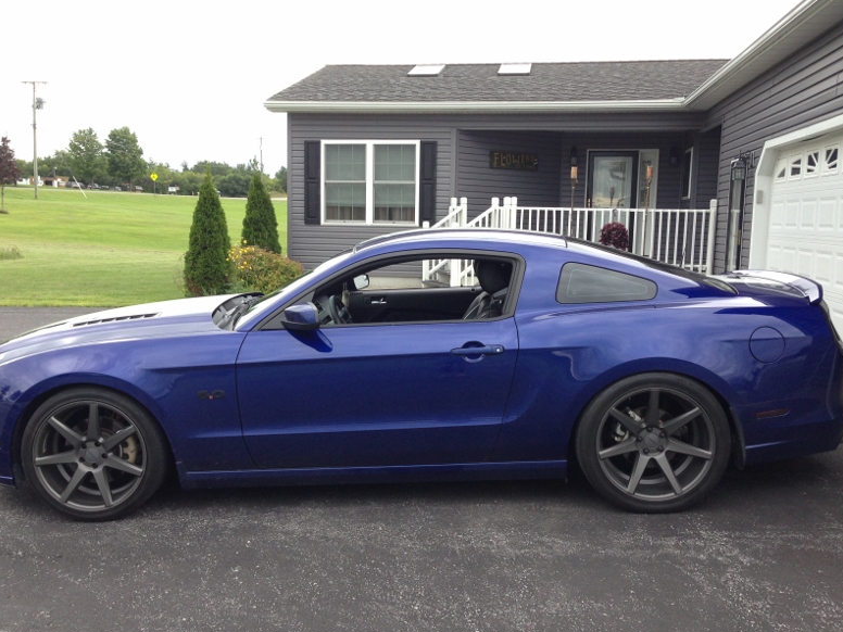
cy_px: 311
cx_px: 416
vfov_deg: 41.8
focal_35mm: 34
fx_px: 828
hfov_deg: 54.0
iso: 50
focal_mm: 4.12
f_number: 2.4
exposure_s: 1/120
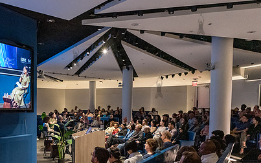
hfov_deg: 51.2
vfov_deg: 33.9
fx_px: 263
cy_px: 118
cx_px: 75
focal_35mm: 37
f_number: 3.5
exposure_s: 1/200
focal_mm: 24
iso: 6400
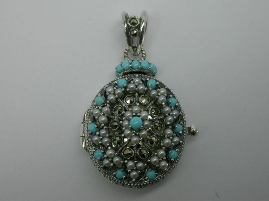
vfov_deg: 17.4
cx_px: 134
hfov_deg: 23.0
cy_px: 100
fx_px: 661
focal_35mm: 85
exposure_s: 1/32.6
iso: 100
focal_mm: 17.7
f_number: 7.4
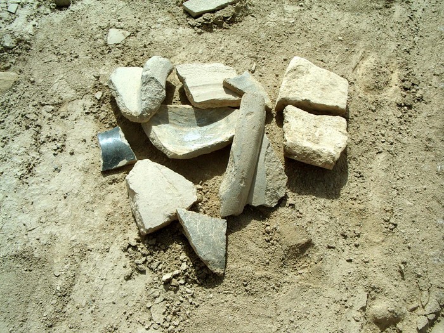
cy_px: 166
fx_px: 487
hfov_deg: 49.0
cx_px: 222
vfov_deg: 37.7
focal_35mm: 38
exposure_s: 1/640
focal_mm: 5.8
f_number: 4.8
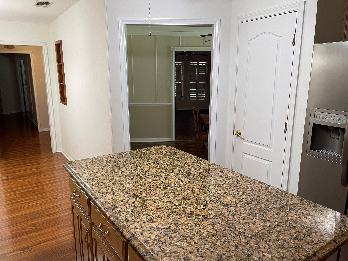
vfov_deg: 54.9
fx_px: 251
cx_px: 174
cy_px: 130
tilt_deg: -13.1
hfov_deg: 69.4
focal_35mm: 25
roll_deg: -0.6
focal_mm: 5.1
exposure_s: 1/60
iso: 125
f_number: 1.6
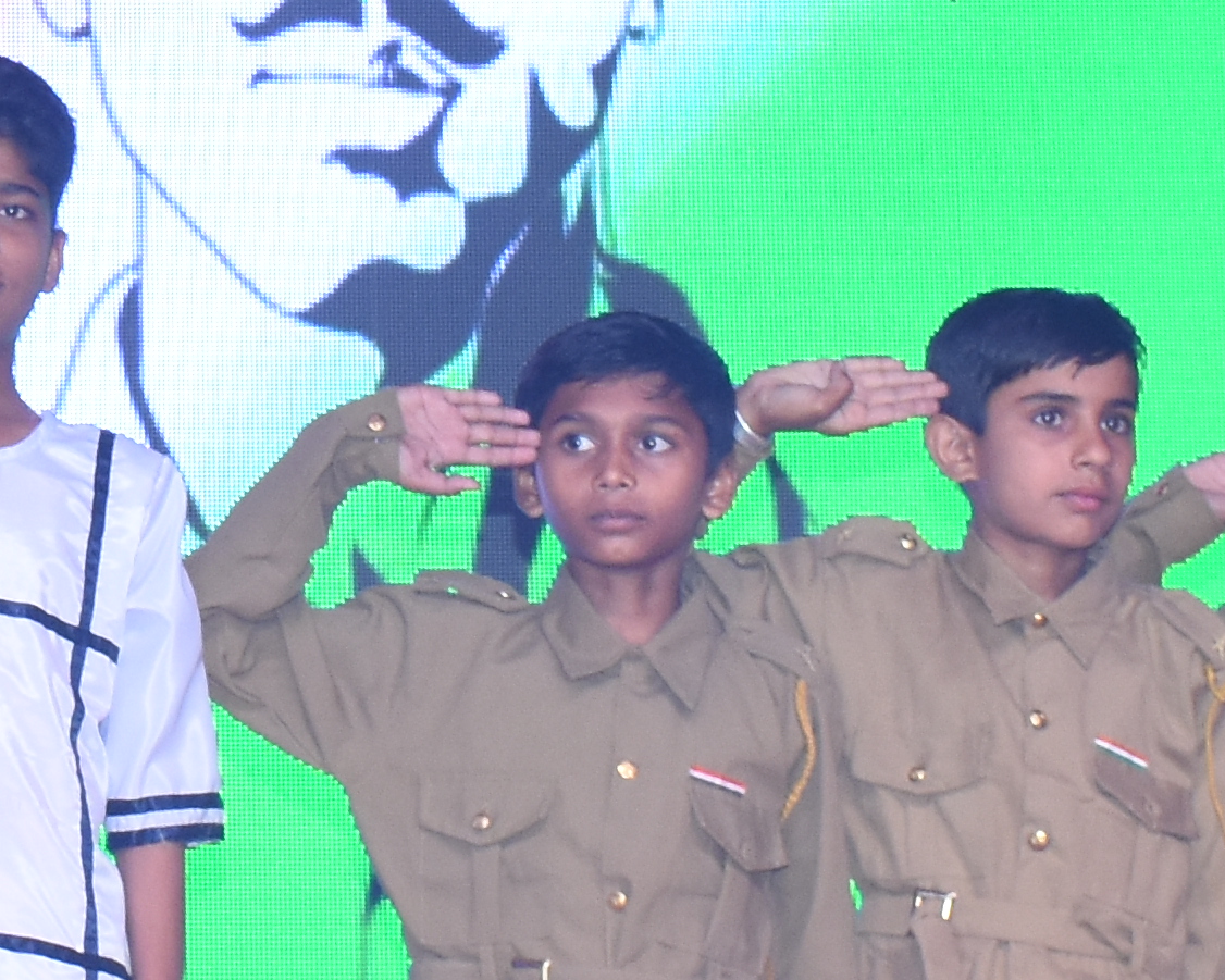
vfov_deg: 7.6
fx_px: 7342
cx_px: -331
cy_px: -37
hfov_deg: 9.4
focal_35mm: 202
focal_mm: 27
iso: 640
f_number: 8
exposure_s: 1/160
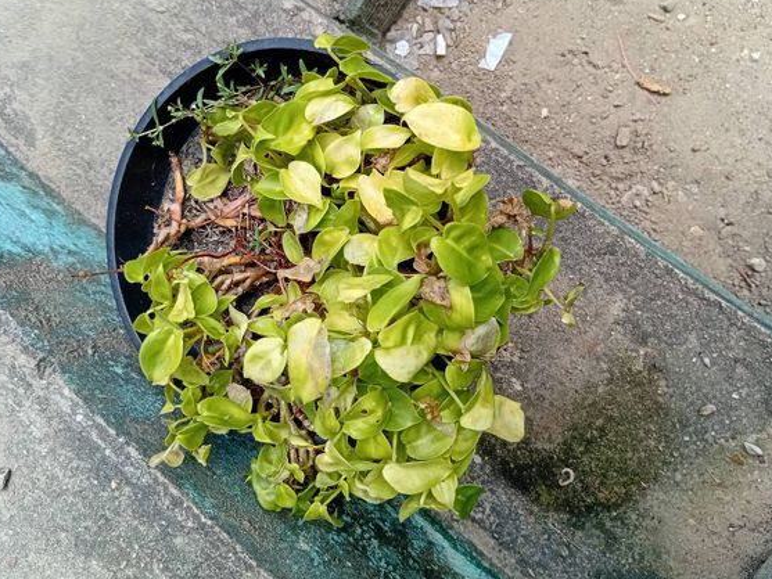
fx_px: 625
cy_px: 270
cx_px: 401
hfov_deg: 63.4
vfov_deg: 49.7
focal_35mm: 28
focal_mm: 3.97
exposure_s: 1/113
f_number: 1.8
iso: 25
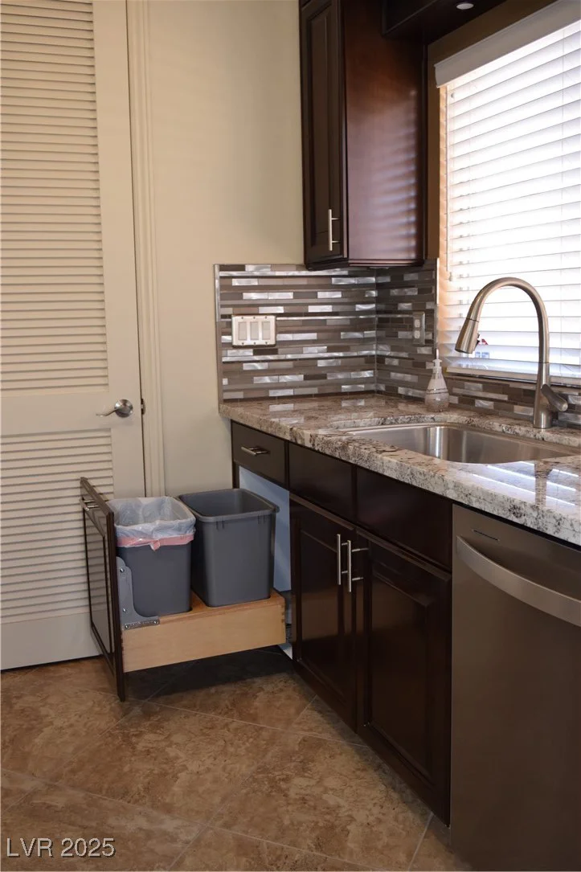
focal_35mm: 34
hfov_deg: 38.3
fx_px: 835
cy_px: 436
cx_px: 290
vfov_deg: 55.1
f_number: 5
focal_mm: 23
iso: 800
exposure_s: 1/100
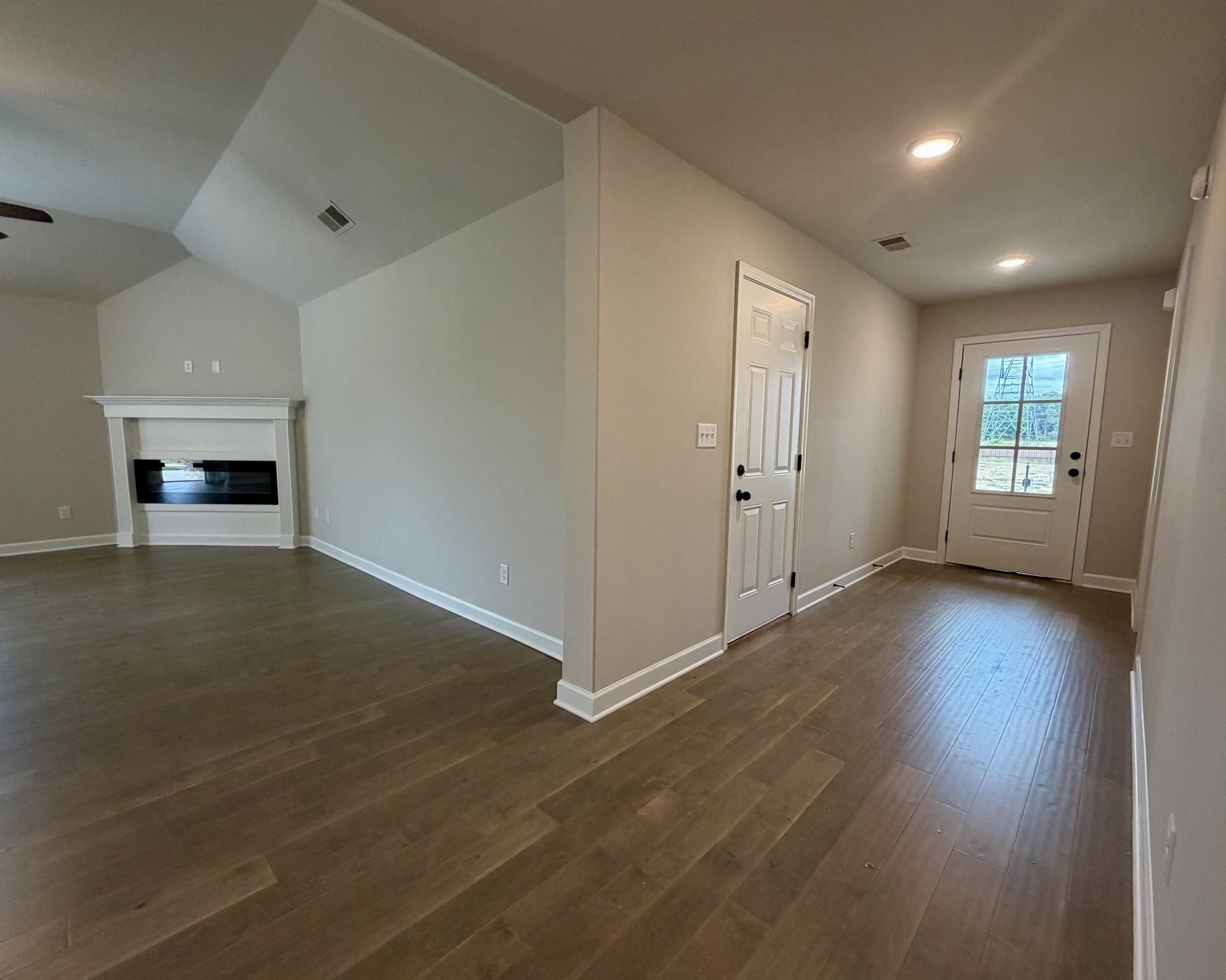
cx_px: 598
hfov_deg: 96.8
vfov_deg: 84.0
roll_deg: -0.2
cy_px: 495
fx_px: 544
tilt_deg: -6.3
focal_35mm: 15
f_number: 2.2
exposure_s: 1/60
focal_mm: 2.22
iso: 200
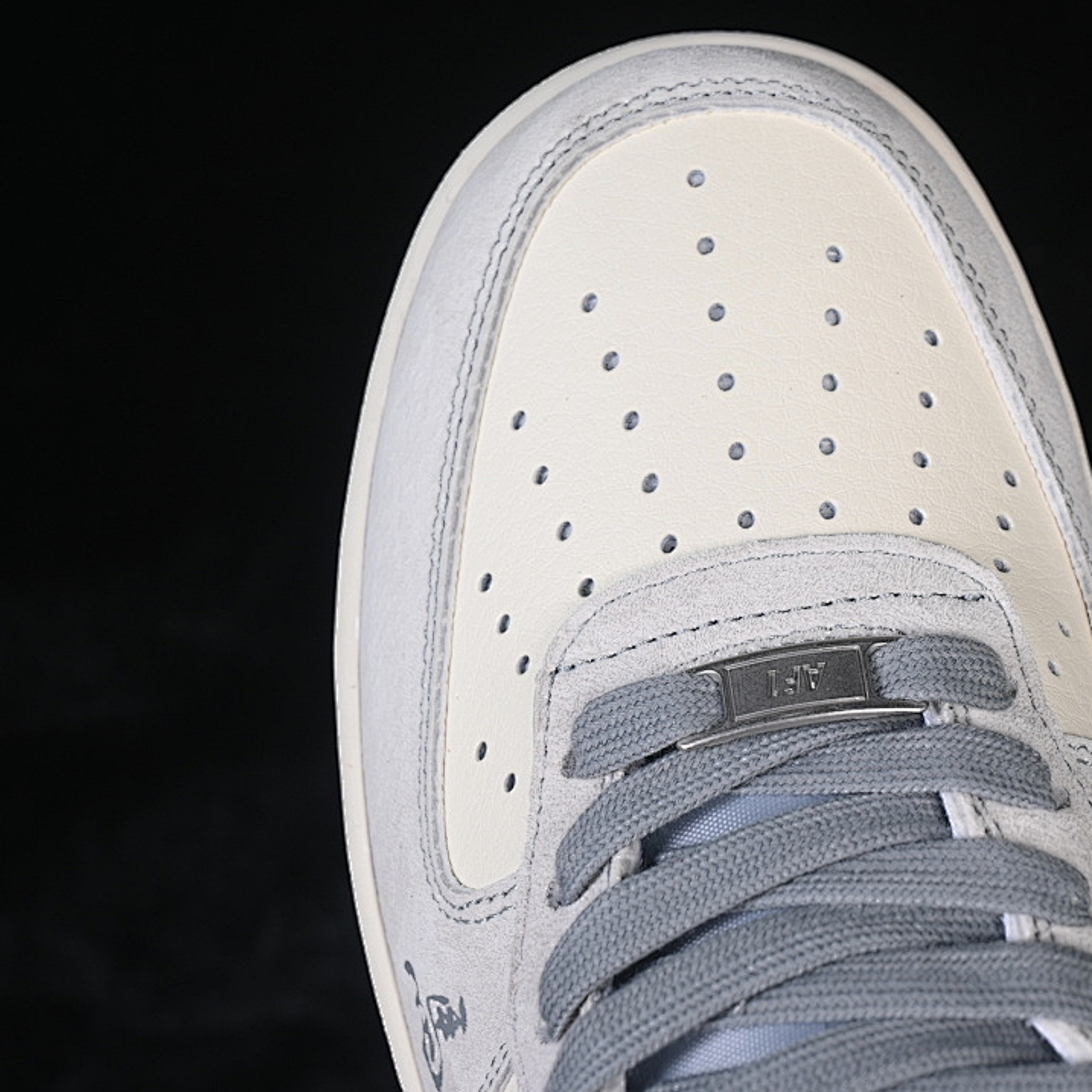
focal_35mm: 96
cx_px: 787
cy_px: 545
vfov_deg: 18.1
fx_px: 3426
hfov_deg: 18.0
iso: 160
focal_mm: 50
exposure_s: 1/80
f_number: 7.1
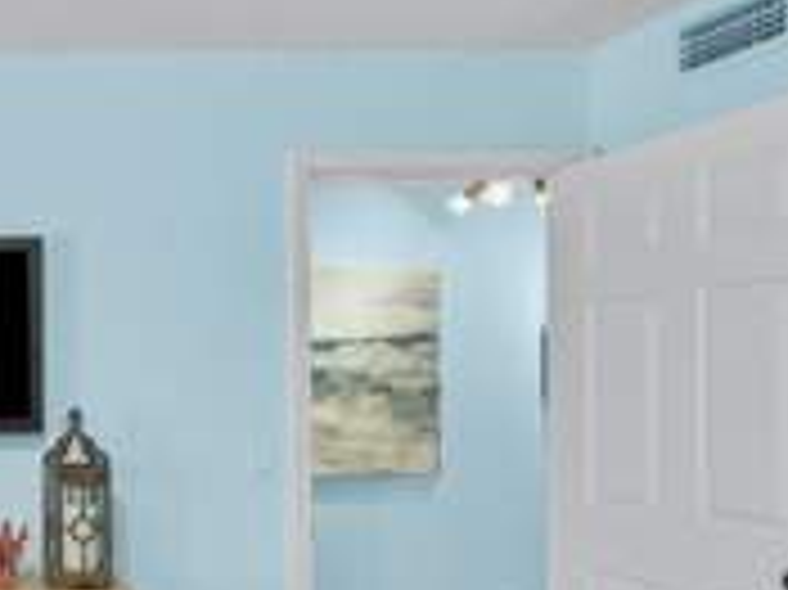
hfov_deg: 39.3
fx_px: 842
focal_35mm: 37
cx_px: -113
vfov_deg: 38.2
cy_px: 396
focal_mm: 14
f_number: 8
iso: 400
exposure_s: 1/1.67
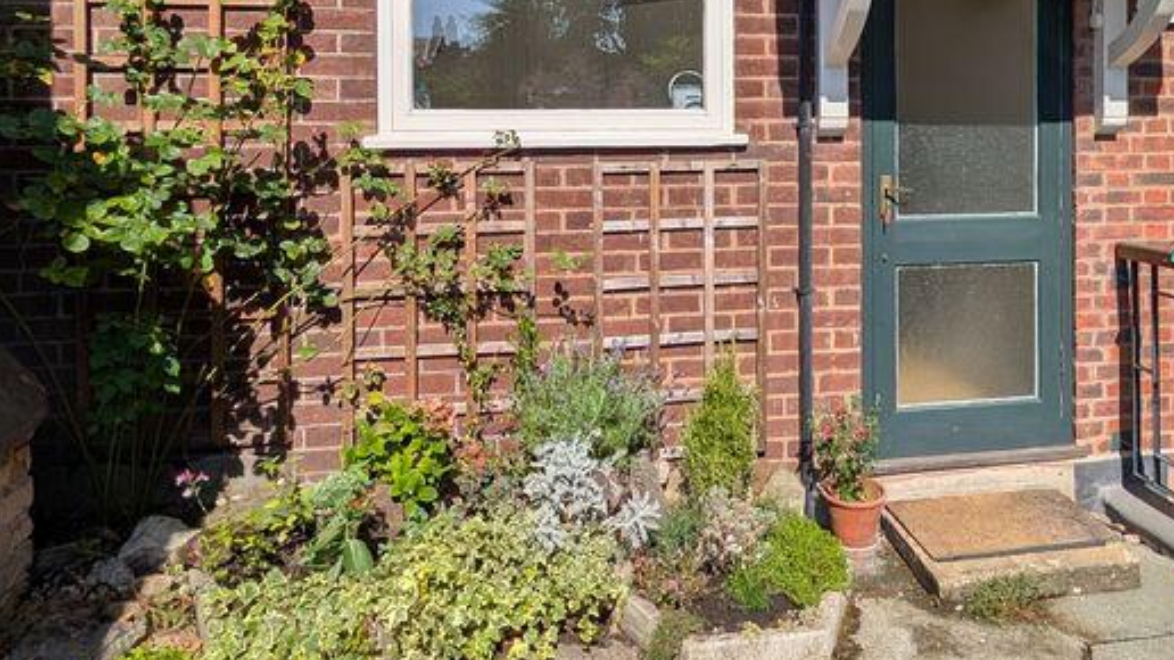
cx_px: 726
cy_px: 133
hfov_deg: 70.9
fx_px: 809
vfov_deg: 42.4
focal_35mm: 26
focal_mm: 2.02
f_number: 1.7
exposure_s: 1/4184
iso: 53
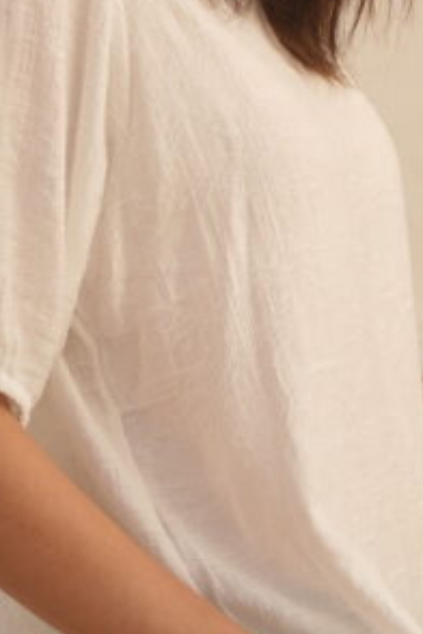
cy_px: 110
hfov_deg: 9.0
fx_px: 2696
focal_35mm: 153
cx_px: 302
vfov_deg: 13.3
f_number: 9
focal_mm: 50
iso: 200
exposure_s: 1/125
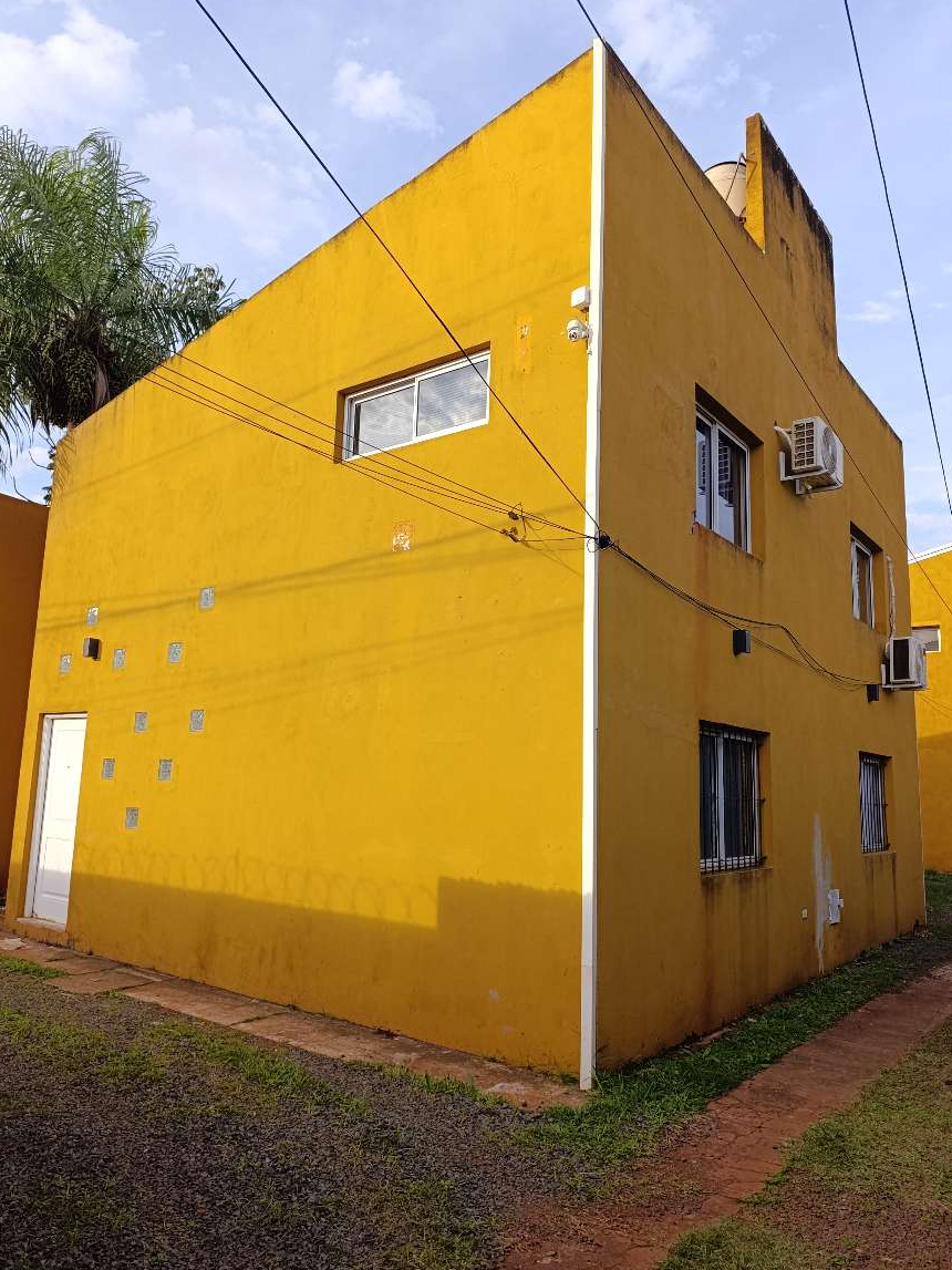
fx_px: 880
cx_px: 456
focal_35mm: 24
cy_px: 637
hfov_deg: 56.8
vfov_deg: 71.6
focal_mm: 6.14
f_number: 1.6
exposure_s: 1/240
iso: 50
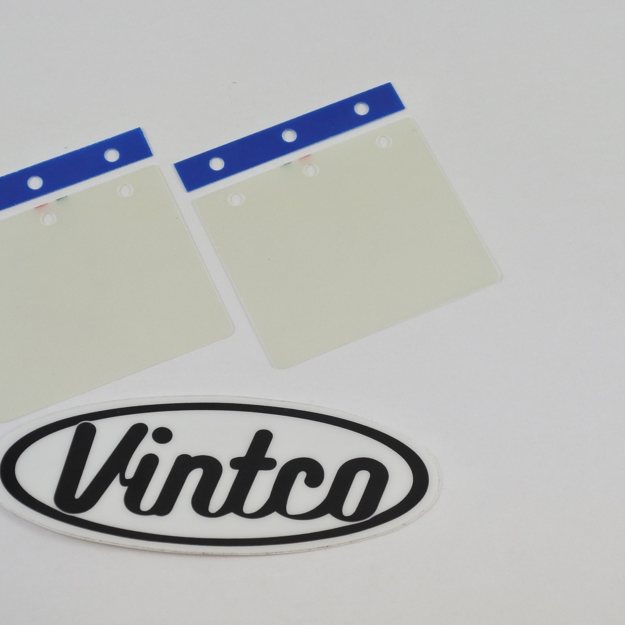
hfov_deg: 32.6
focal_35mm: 52
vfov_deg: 32.8
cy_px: 309
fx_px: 1062
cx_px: 218
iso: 400
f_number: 4.2
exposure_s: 1/200
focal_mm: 15
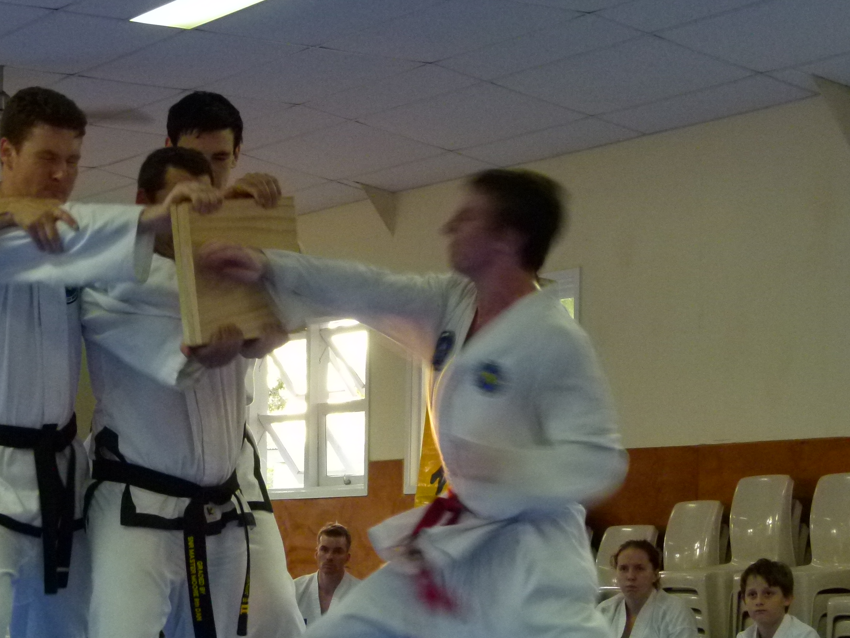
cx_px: 375
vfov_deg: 15.2
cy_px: 433
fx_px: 2382
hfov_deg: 20.2
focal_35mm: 97
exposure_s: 1/40
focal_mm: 12.1
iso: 400
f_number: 3.3
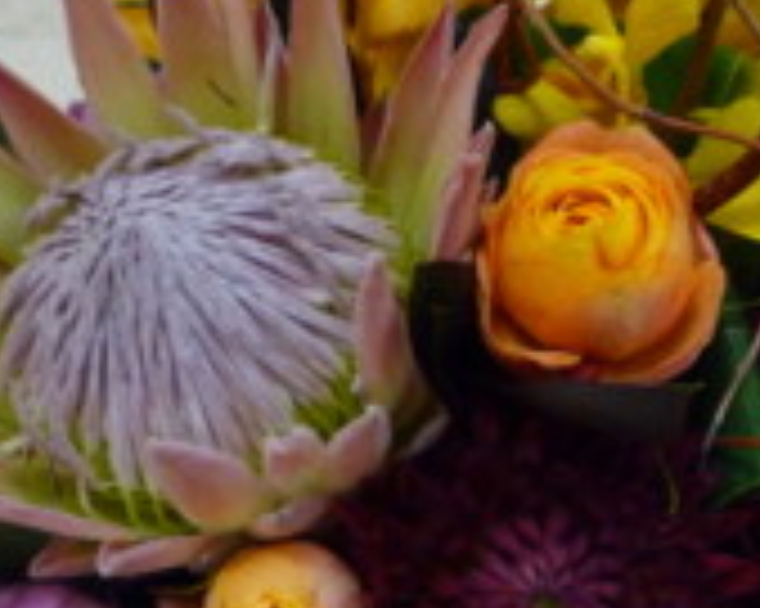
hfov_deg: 29.0
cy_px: 374
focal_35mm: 65
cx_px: 477
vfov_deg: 23.4
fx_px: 1461
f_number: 2.8
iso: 320
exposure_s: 1/30
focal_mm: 4.4
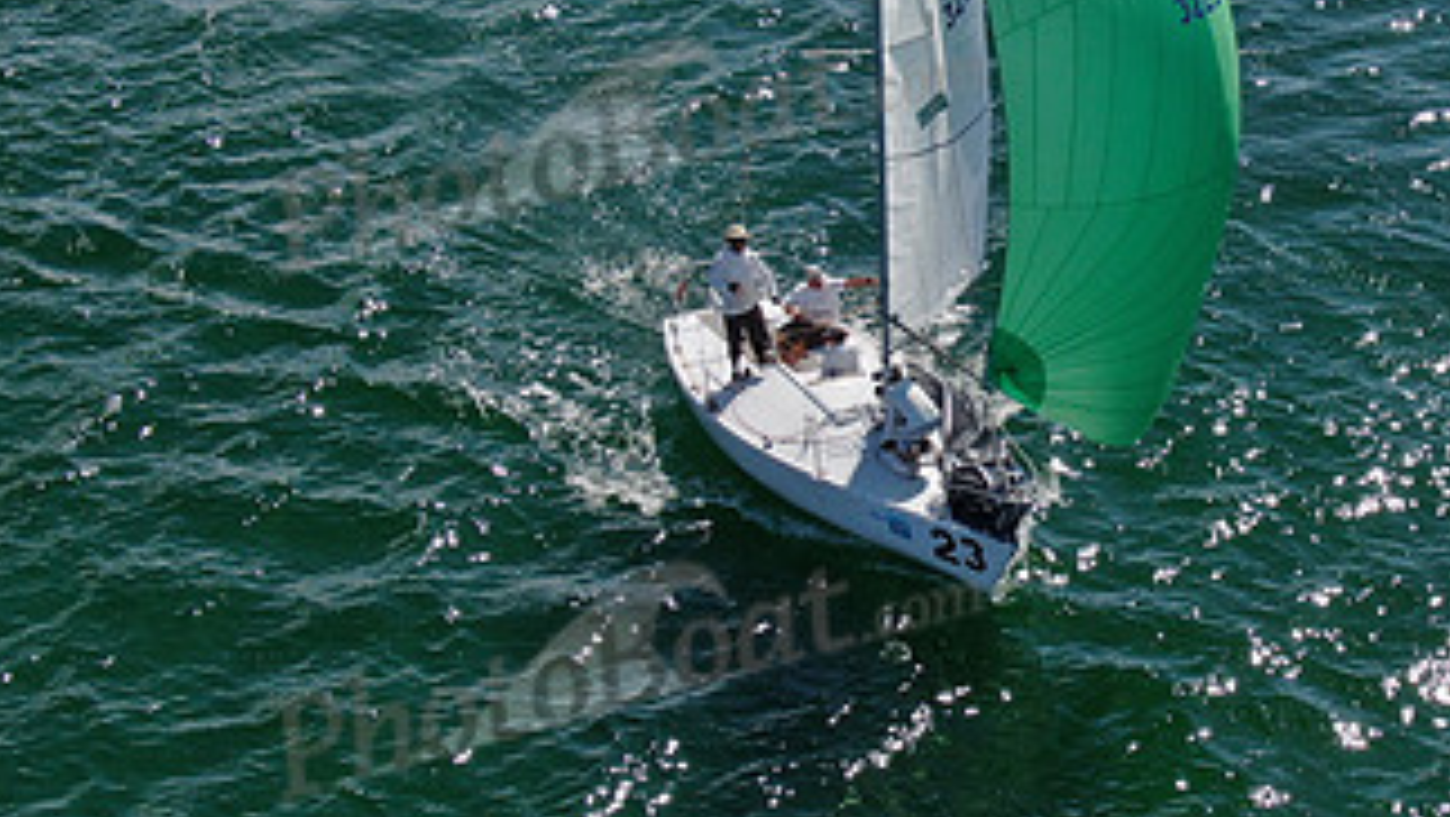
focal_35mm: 94
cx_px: 1248
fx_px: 3616
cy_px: 334
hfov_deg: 22.2
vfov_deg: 12.9
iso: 100
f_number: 3.8
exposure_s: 1/1250
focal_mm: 8.6
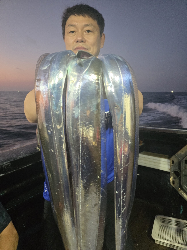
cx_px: 94
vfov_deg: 73.9
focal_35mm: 23
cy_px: 125
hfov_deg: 58.9
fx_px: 166
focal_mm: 6.3
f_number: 1.7
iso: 1000
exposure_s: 1/120
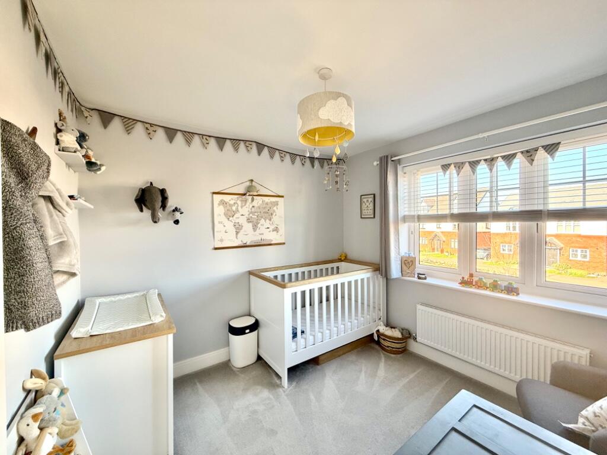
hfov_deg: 102.1
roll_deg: +0.5
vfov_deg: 85.7
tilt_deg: +0.2
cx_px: 304
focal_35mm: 14
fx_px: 245
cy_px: 228
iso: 125
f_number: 2.2
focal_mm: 2.22
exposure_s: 1/99
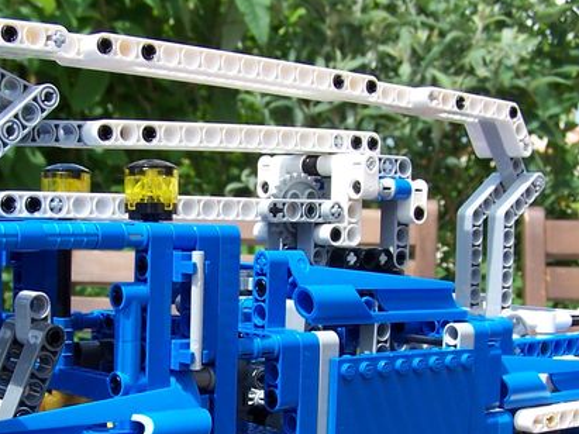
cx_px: 220
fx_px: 1237
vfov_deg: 19.6
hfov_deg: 26.3
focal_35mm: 74
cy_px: 366
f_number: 4
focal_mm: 6.3
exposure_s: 1/350
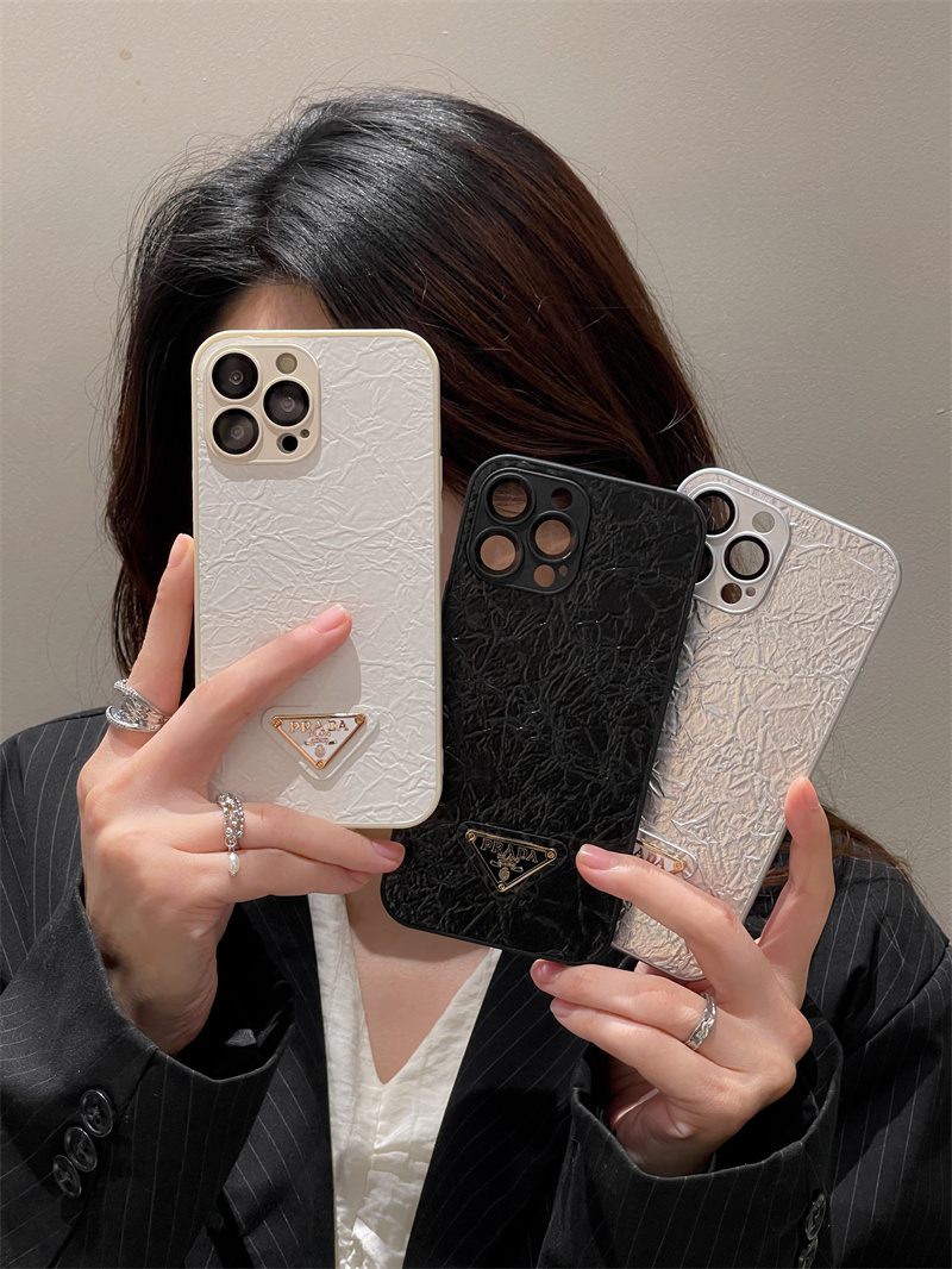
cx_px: 476
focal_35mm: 64
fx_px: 2346
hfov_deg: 22.9
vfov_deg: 30.3
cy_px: 634
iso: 160
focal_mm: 7.5
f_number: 2.2
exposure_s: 1/50
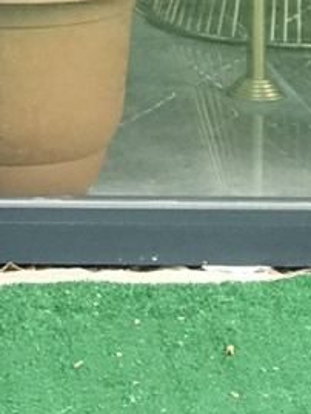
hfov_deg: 4.3
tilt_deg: -5.7
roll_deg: +0.6
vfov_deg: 5.7
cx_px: -431
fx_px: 4058
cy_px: -394
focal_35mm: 339
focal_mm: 6.6
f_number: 2.8
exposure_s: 1/100
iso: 40
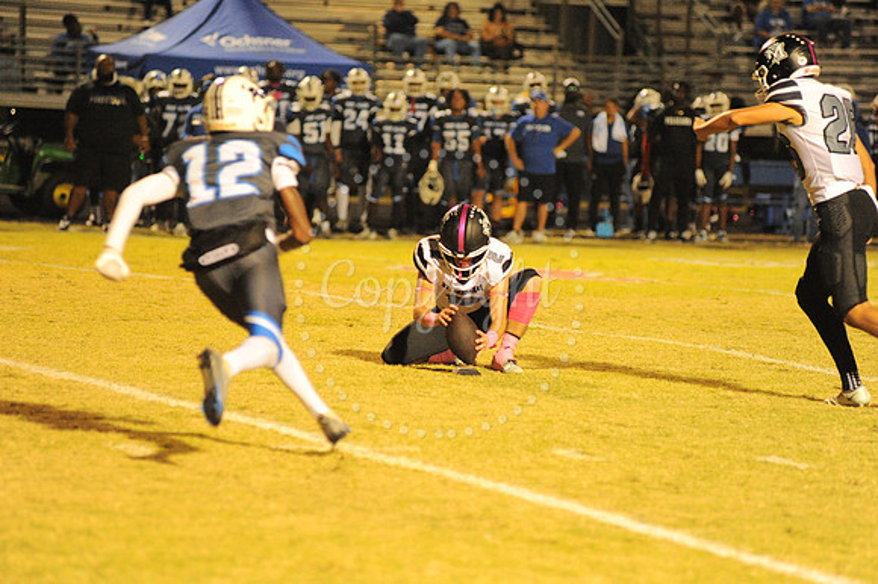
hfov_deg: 10.3
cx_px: 439
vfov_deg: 6.9
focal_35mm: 200
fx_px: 4875
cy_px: 292
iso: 6400
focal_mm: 200
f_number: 4
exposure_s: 1/320
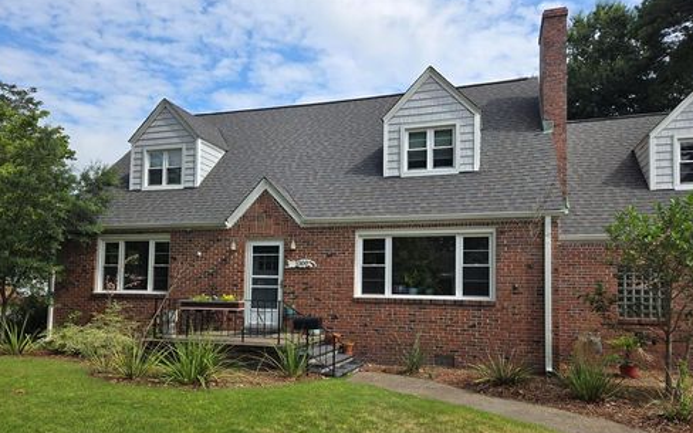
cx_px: 344
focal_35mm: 25
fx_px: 472
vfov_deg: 49.0
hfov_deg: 72.5
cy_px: 258
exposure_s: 1/1445
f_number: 1.8
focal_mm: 5.4
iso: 25
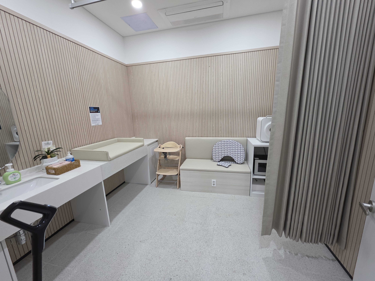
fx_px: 141
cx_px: 188
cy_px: 140
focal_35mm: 13
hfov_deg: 106.2
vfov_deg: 89.9
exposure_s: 1/120
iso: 160
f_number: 1.9
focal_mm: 2.2
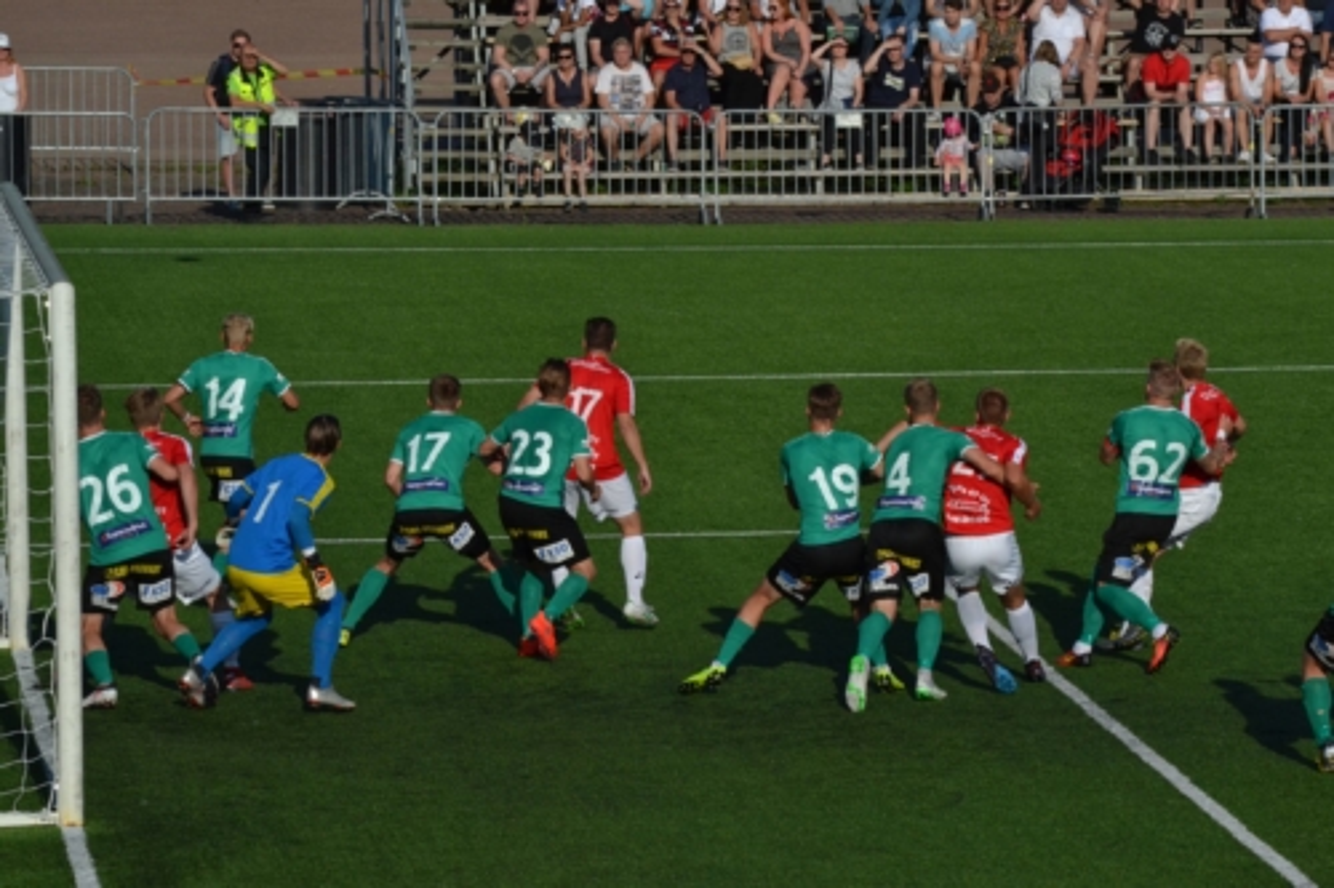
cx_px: 667
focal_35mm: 248
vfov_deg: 5.5
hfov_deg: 8.3
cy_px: 444
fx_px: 9168
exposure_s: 1/1000
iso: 800
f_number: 18
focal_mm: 165
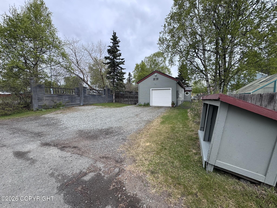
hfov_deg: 102.1
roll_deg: -0.4
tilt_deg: -2.6
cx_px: 138
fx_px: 112
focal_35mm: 14
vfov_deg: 85.7
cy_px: 104
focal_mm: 2.22
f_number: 2.2
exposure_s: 1/681
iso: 40
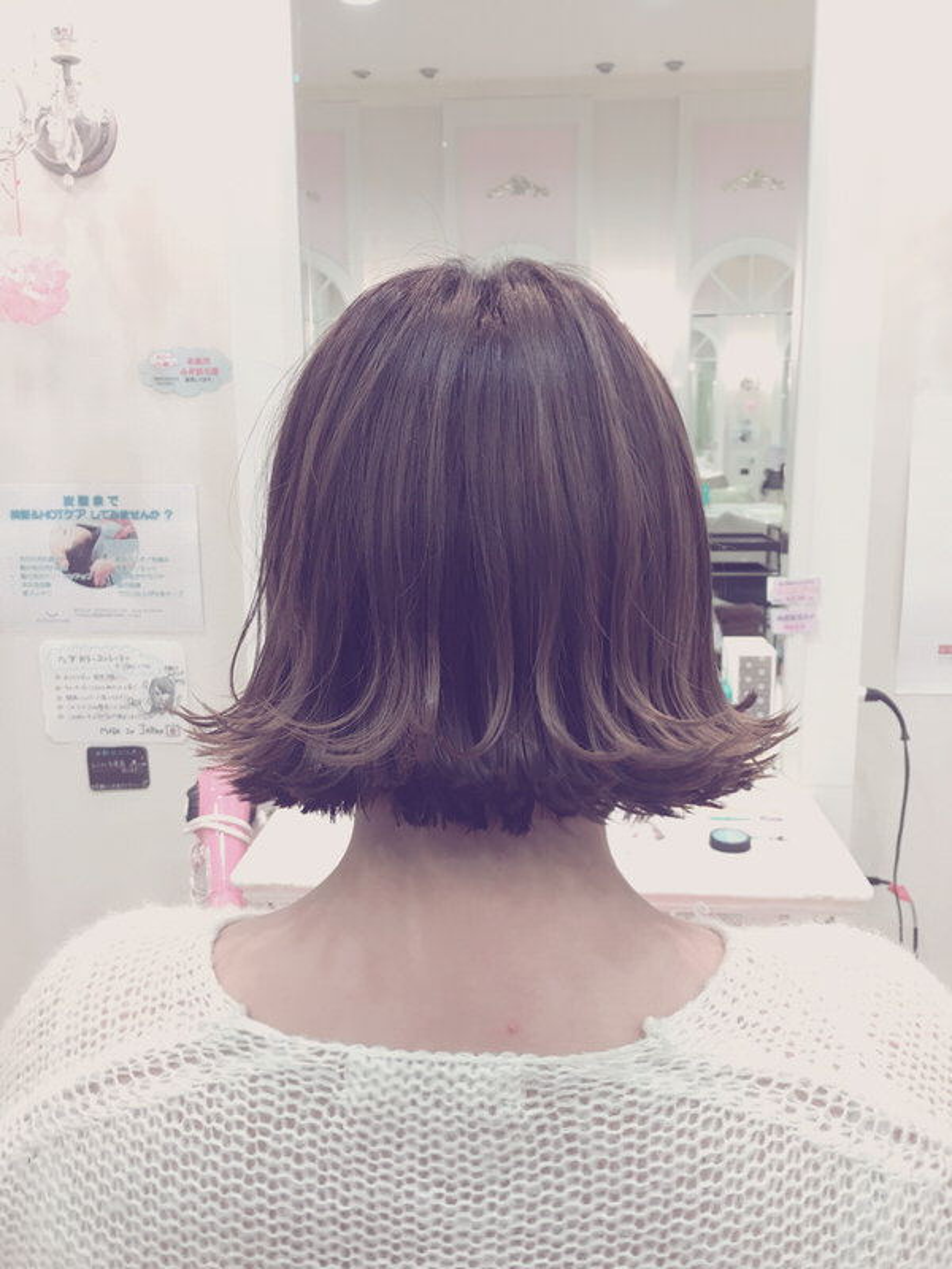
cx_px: 476
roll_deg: +0.7
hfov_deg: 48.2
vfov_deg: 61.7
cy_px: 634
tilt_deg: -10.7
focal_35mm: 29
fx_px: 1063
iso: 64
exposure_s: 1/30
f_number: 2.2
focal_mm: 4.15
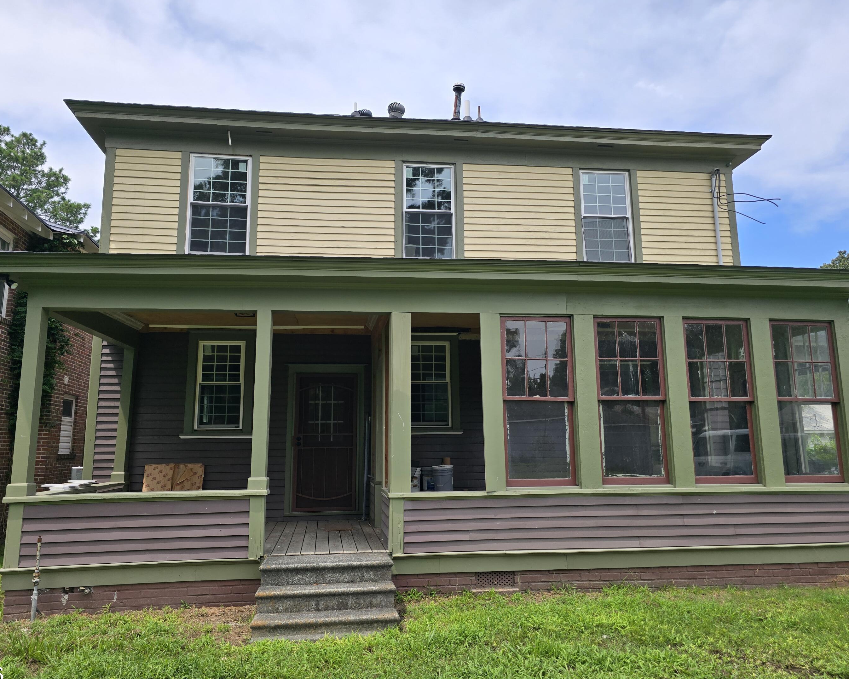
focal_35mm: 25
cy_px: 352
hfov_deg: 68.1
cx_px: 420
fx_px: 628
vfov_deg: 56.8
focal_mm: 6.3
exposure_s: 1/601
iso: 12
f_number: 1.7
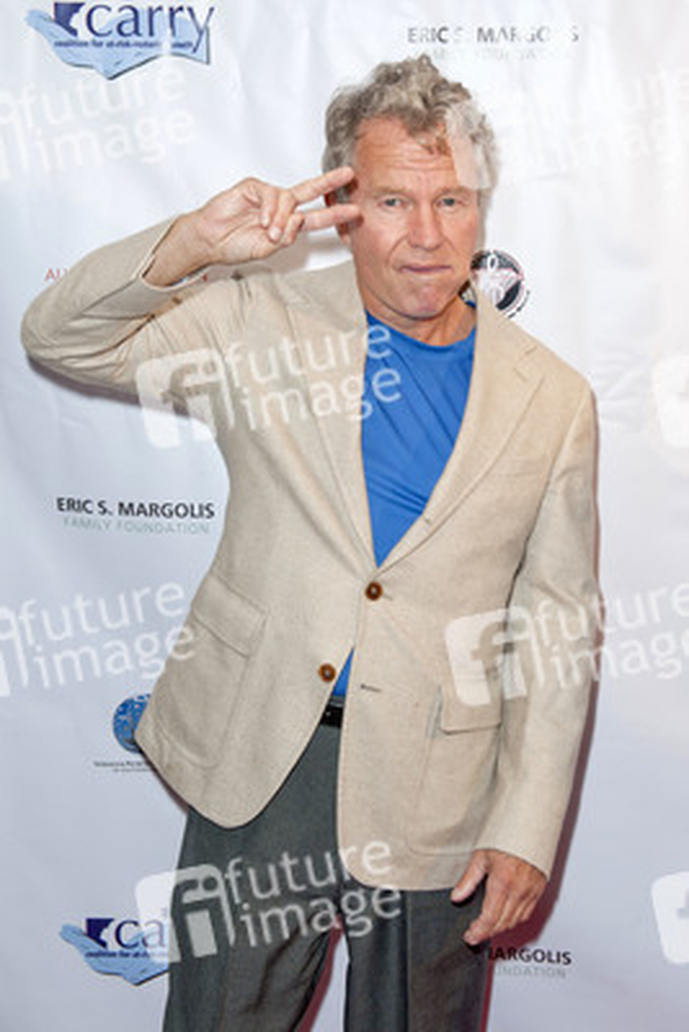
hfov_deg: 28.1
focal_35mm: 48
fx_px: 1377
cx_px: 344
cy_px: 516
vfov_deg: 41.1
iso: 500
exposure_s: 1/320
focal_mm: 48
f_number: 5.6
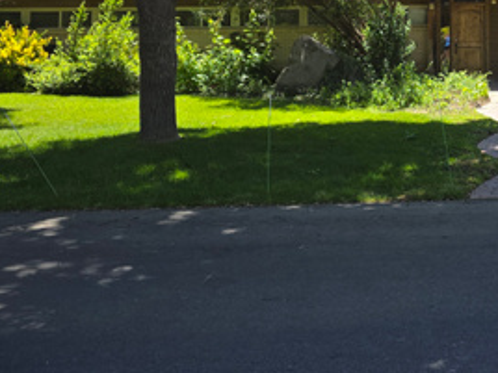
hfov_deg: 32.7
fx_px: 791
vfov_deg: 25.1
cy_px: -13
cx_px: 472
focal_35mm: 55
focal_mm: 6.3
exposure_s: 1/2000
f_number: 1.7
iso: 80
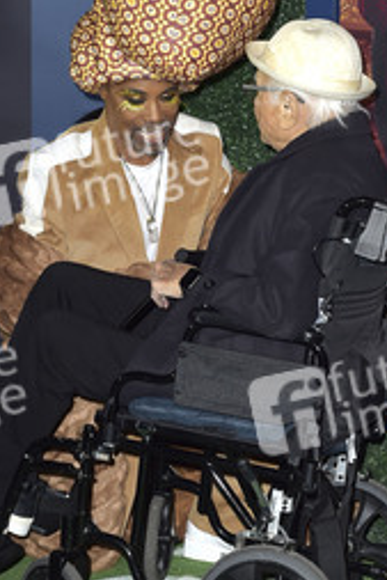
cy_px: 287
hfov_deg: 14.0
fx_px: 1578
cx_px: 159
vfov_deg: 20.8
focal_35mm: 98
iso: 500
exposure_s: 1/250
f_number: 6.3
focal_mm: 62
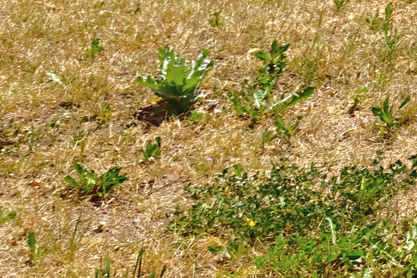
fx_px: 1181
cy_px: -314
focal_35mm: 102
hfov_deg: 12.6
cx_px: 1129
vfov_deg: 11.7
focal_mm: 16
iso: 1250
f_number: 9
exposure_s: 1/640
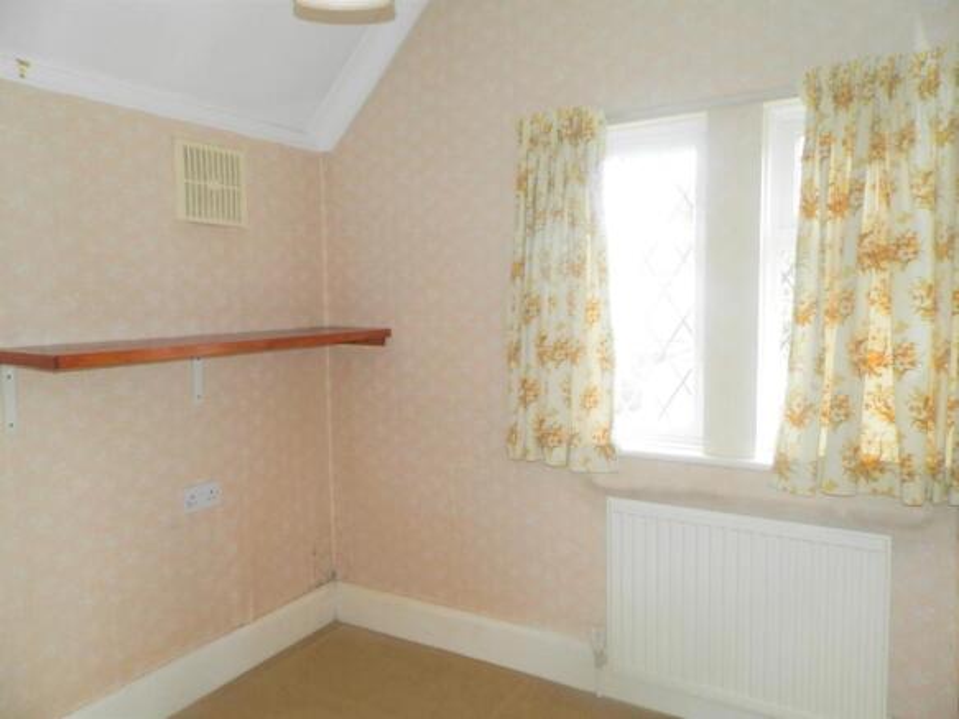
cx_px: 480
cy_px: 360
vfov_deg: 54.9
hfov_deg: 69.4
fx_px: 692
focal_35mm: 25
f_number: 3.1
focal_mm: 4.5
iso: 100
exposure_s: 1/30
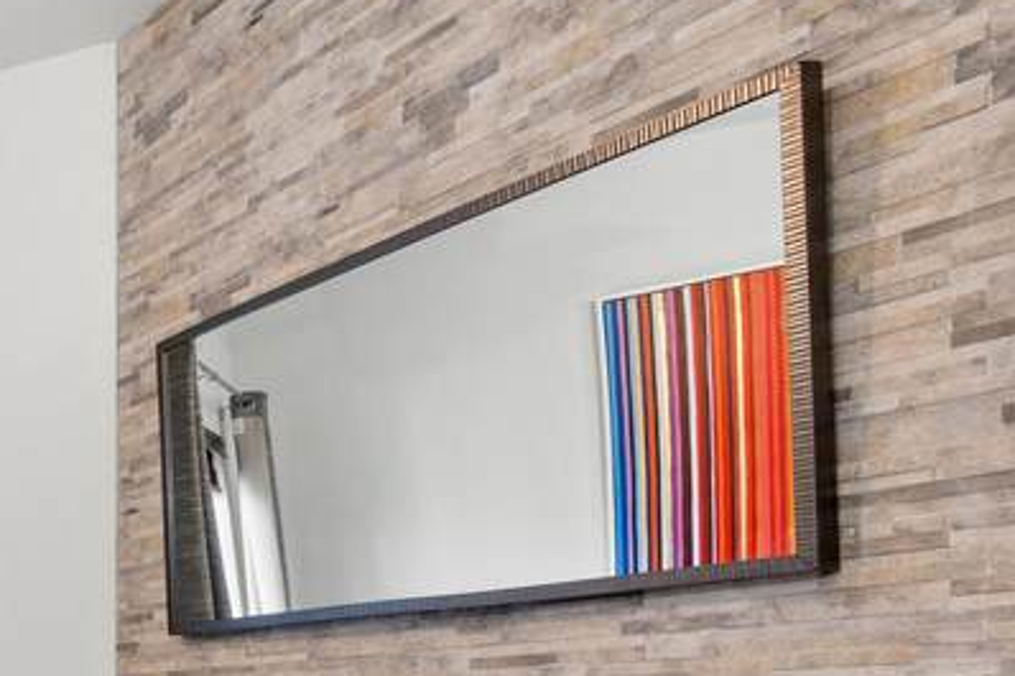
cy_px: 768
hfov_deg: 28.7
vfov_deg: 27.0
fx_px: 1268
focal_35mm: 45
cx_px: -492
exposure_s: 1/6
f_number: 8
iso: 400
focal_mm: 14
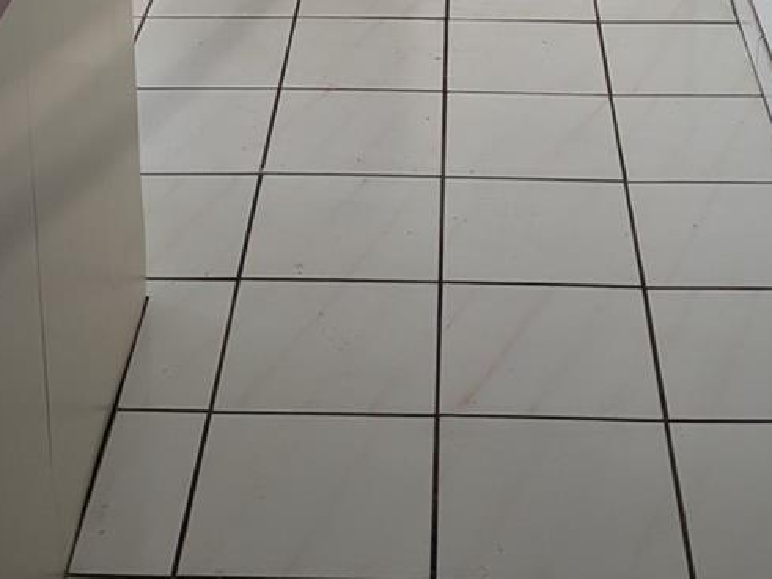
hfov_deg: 25.0
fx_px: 1739
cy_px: -264
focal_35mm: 78
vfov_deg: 17.2
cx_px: 412
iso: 45
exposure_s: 1/369
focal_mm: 6.81
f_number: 1.85
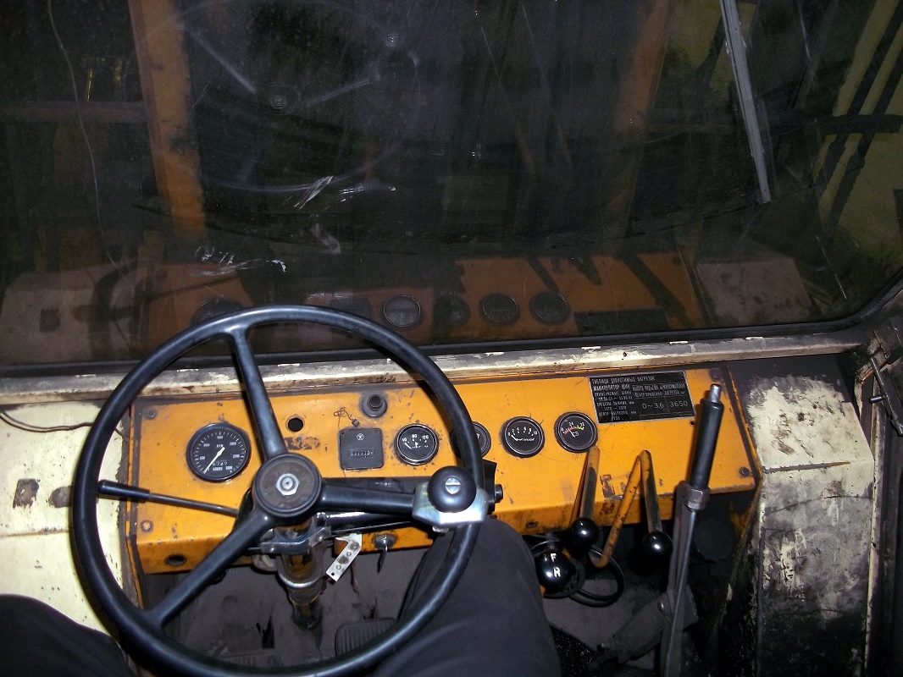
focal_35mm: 32
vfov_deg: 44.2
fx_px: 835
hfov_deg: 56.8
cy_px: 338
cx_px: 452
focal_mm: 5.7
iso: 80
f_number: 2.9
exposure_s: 1/30
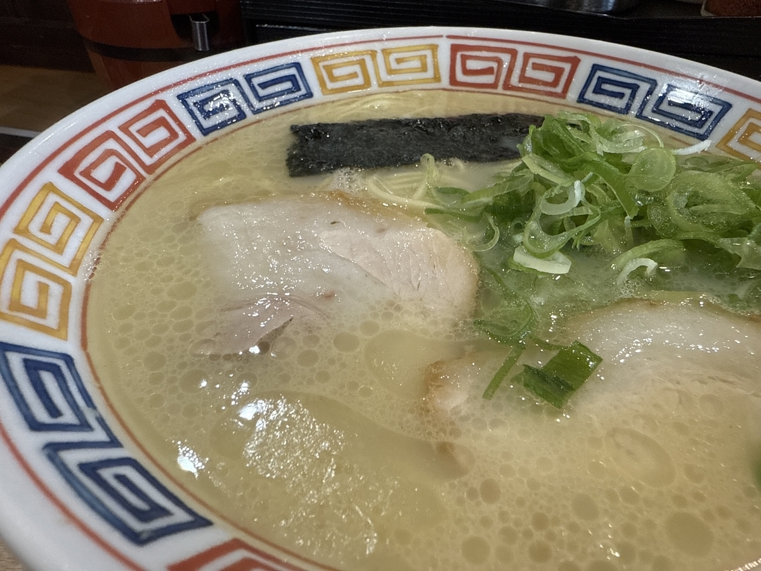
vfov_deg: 54.9
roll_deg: +0.4
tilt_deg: -39.7
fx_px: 550
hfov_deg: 69.4
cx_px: 380
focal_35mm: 25
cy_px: 286
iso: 500
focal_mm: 2.22
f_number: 2.2
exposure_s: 1/120
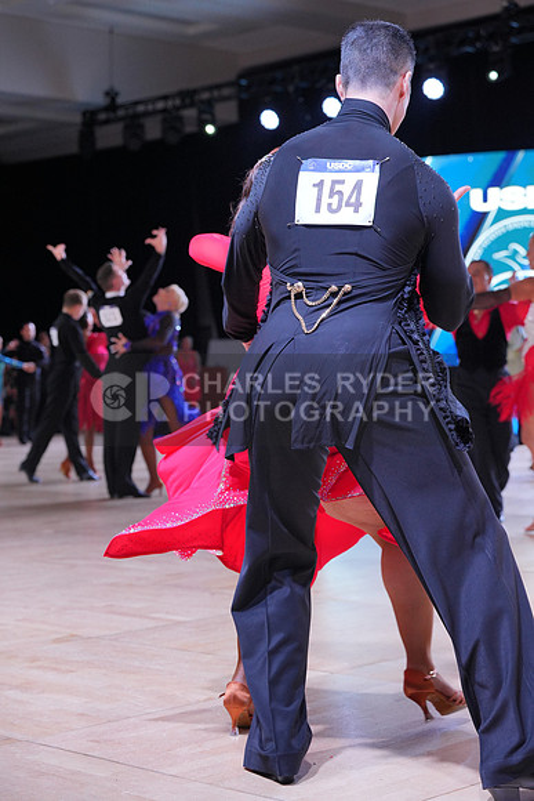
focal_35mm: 70
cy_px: 400
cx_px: 267
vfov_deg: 28.8
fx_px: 1556
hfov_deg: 19.5
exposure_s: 1/400
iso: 2000
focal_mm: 70
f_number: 5
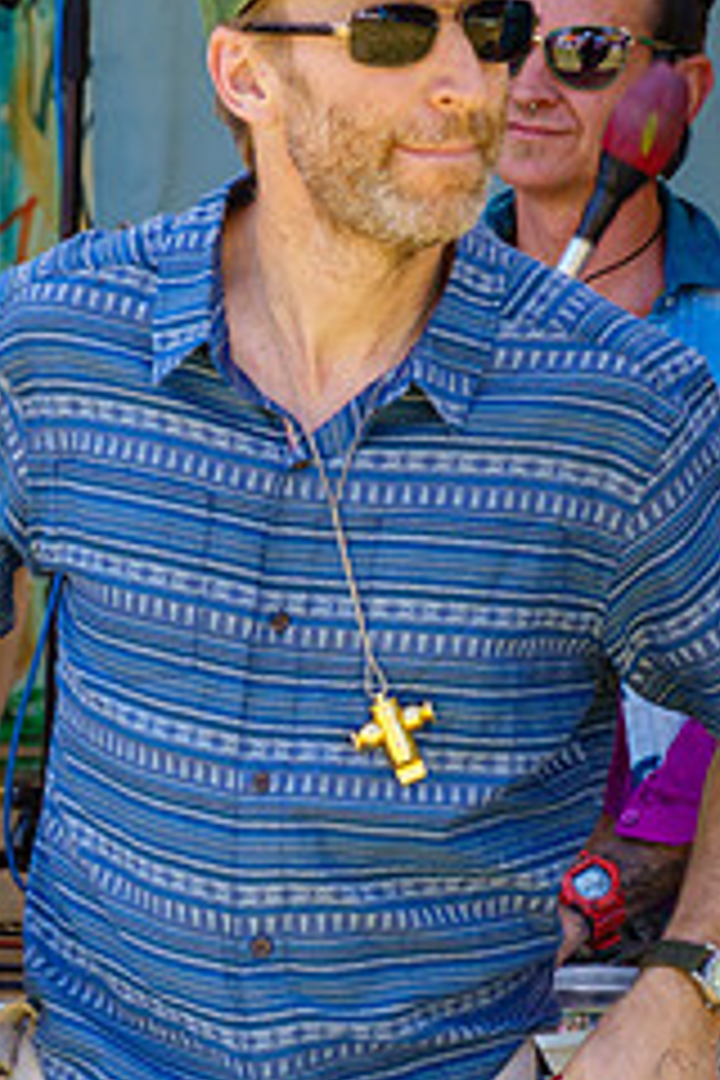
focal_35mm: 335
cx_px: 184
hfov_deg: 4.1
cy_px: 720
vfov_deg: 6.1
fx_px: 10049
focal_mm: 64.75
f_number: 4.5
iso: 250
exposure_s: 1/200
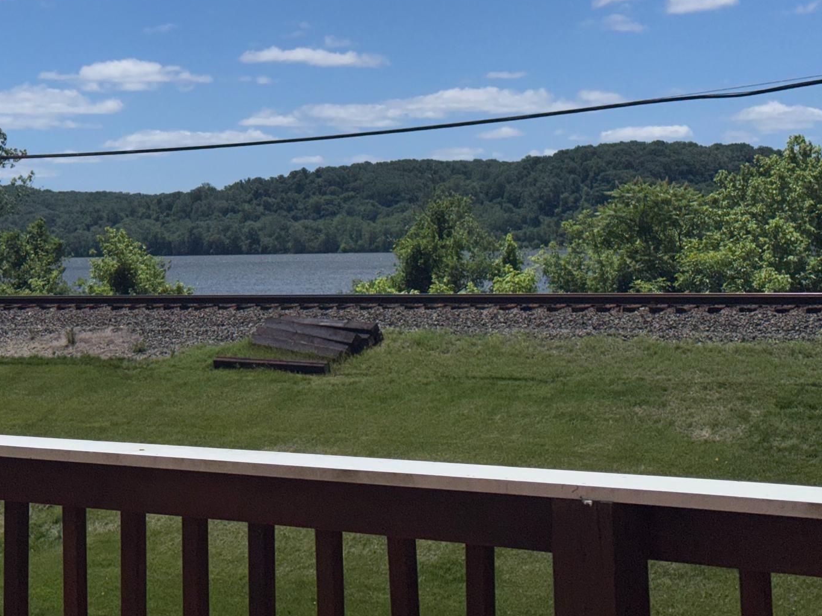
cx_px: 286
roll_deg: +1.0
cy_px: 203
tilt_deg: +0.9
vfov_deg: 20.4
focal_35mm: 72
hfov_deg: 26.9
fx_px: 1710
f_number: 1.78
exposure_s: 1/28571
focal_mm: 6.76
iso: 50
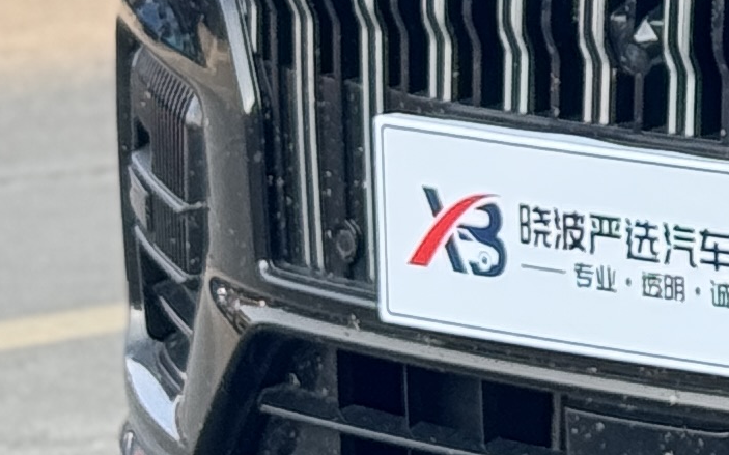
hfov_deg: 6.7
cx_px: 1964
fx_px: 5800
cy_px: -215
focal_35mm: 292
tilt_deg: -4.2
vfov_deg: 4.5
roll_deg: +0.0
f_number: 1.78
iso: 64
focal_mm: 6.76
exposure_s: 1/802
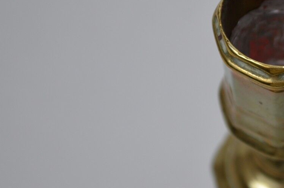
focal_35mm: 166
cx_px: 279
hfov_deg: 12.3
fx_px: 1307
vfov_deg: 8.2
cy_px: 99
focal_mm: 52
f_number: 5.6
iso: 400
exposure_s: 1/125
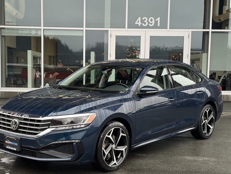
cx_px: 106
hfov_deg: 33.8
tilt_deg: -4.8
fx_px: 380
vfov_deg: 25.6
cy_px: 100
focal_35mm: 57
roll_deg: -0.6
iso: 64
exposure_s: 1/397
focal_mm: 6.76
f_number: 1.78
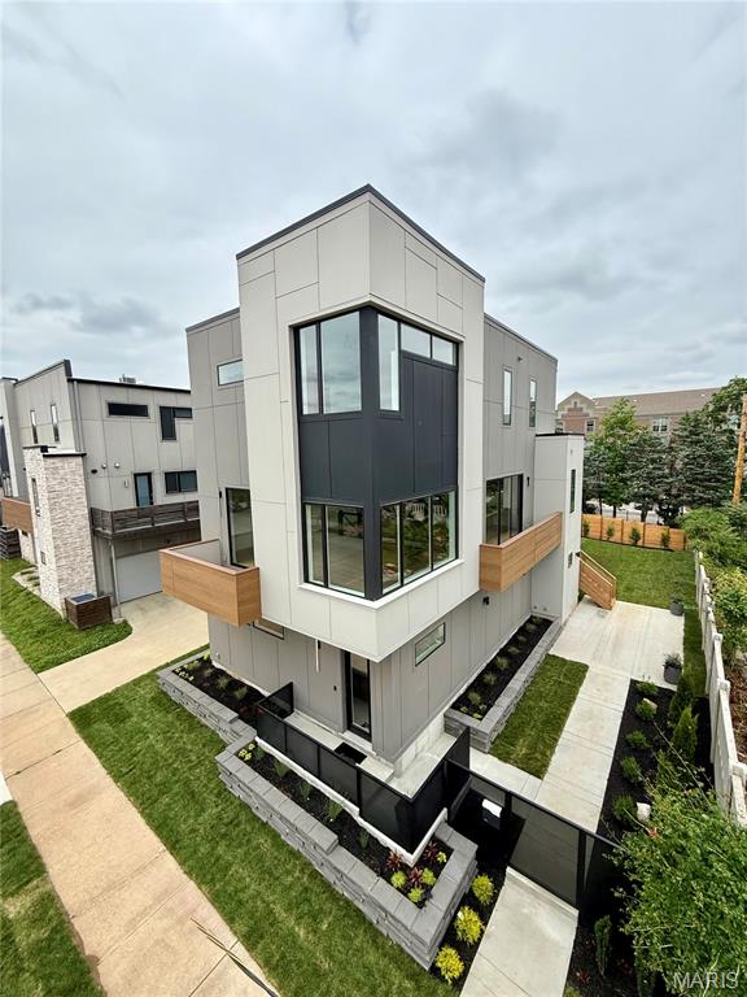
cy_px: 498
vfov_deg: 102.1
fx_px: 403
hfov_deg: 85.7
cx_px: 374
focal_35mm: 14
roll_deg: +1.7
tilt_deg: -7.3
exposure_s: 1/1698
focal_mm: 2.22
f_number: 2.2
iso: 64
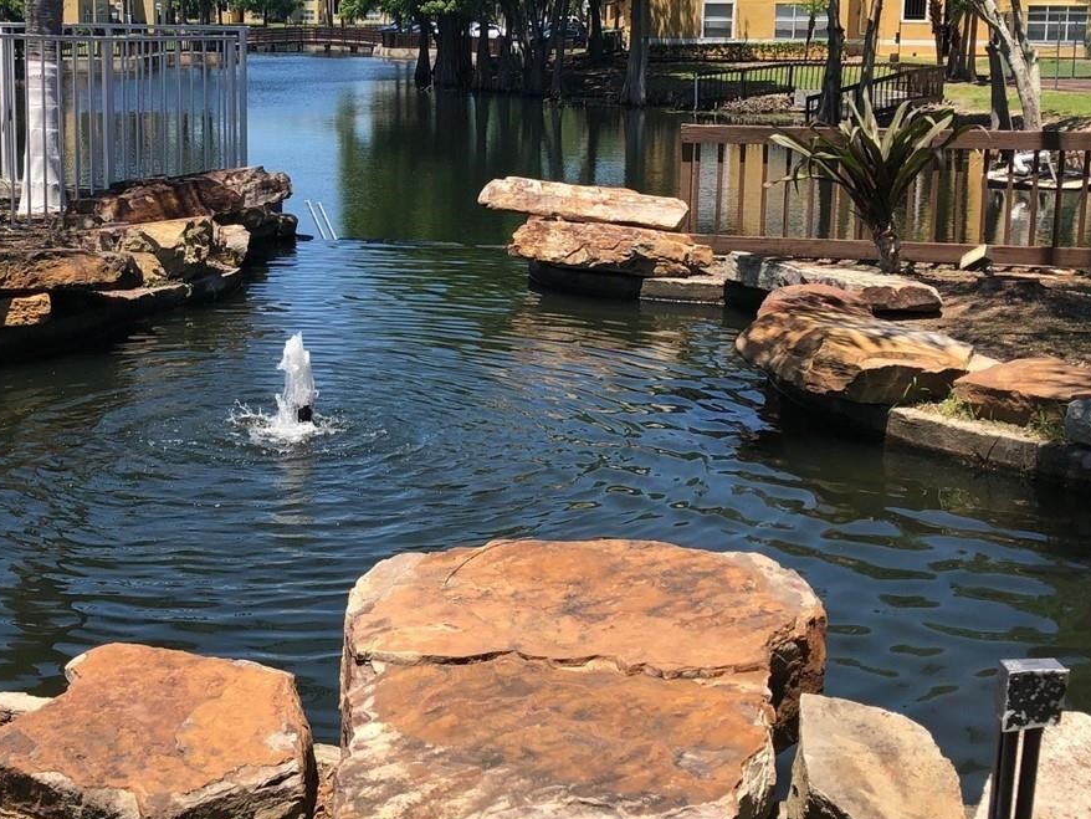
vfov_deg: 28.3
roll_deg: -0.4
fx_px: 1608
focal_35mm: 51
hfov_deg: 37.2
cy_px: 259
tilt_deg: -8.2
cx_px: 383
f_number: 1.8
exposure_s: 1/1143
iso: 20
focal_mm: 3.99
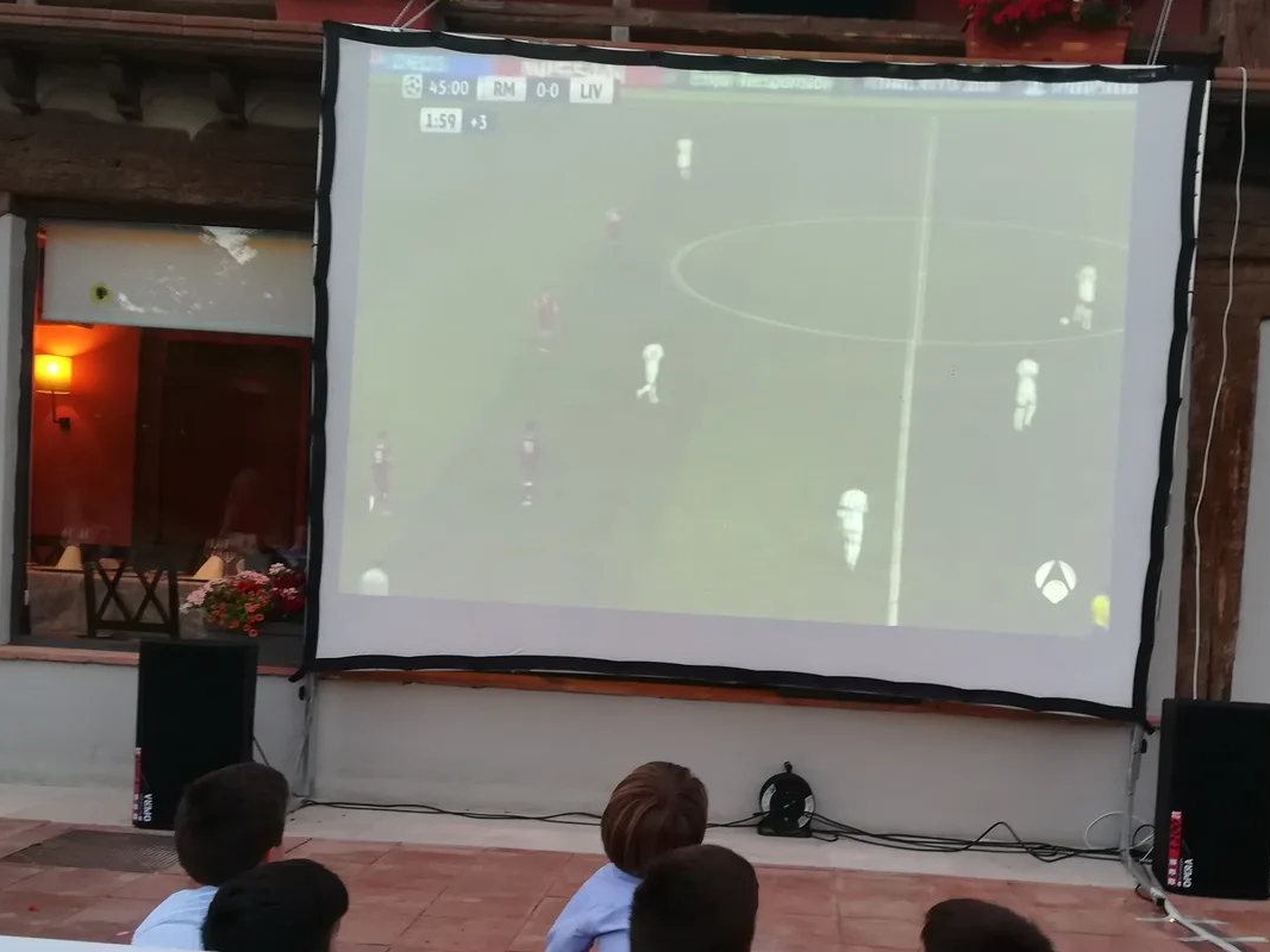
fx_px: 1431
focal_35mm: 39
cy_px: 628
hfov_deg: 47.6
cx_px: 751
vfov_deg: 36.5
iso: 125
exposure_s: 1/33.3
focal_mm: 3.83
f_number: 2.2
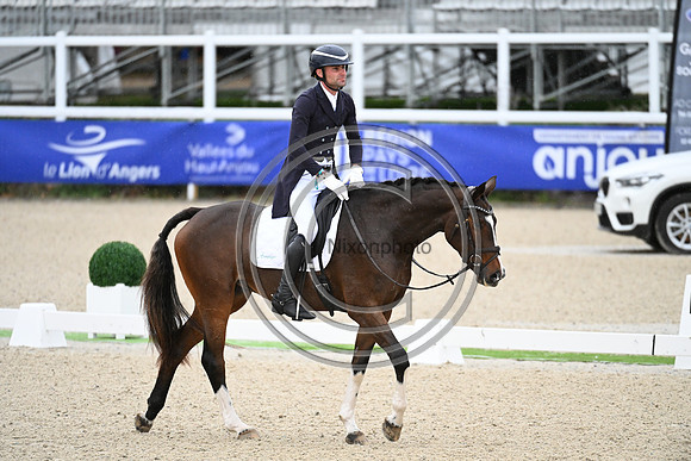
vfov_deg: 3.4
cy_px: 230
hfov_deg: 5.2
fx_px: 7679
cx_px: 346
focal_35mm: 400
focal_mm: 400
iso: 2800
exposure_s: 1/1250
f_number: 4.5
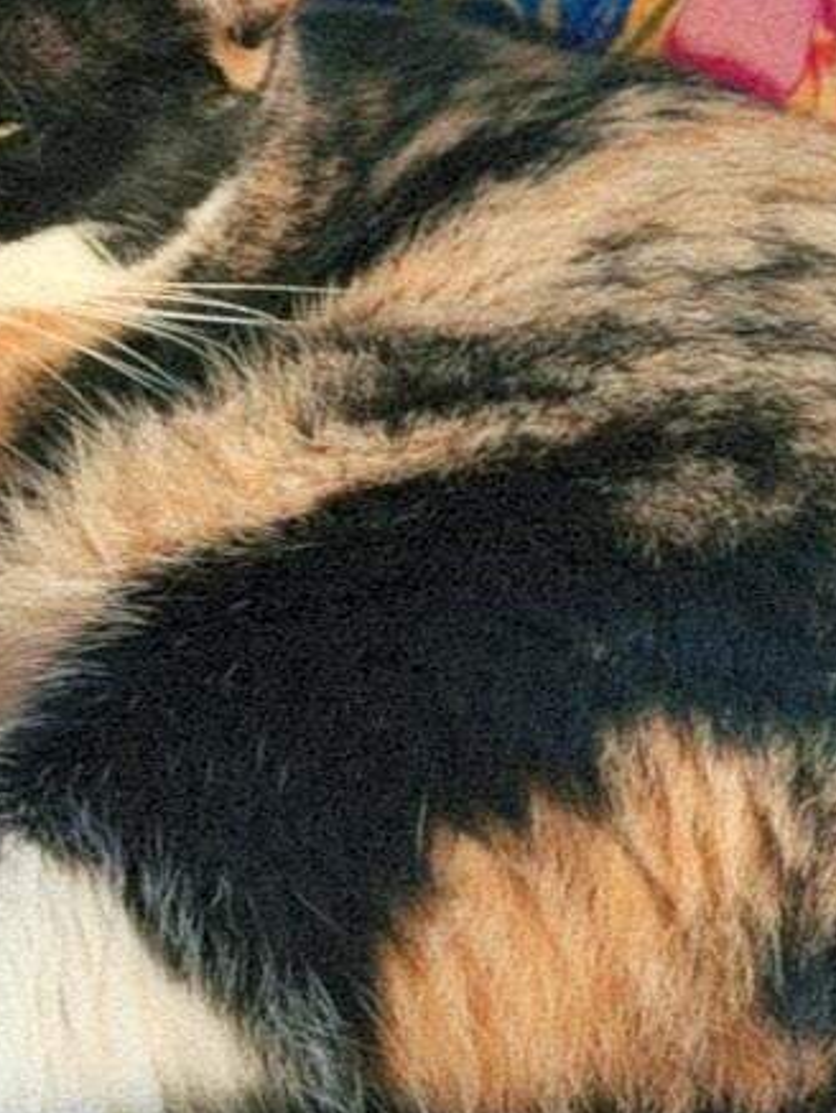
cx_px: -31
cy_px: 405
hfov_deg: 12.2
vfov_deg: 16.4
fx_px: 3862
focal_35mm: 120
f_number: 1.78
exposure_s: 1/35
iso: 64
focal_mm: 6.76
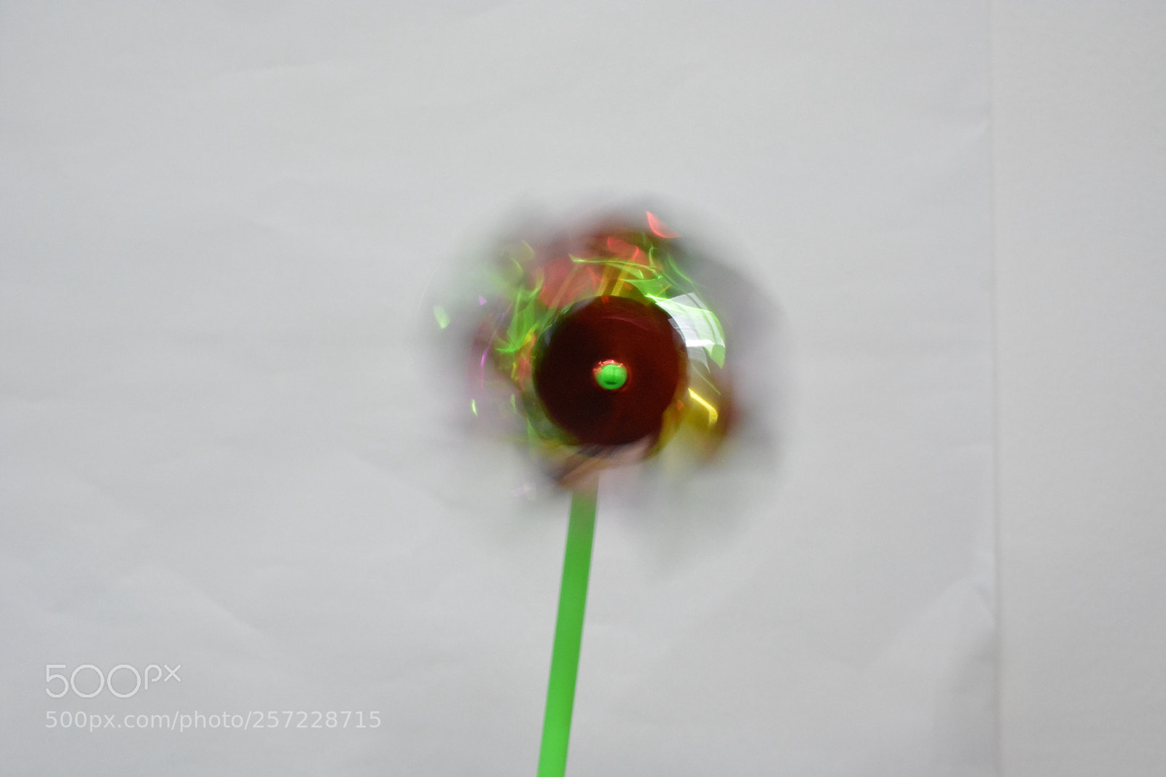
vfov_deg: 33.0
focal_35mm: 40
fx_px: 1311
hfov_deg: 47.9
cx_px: 583
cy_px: 388
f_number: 7.1
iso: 2500
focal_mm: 27
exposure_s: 1/40
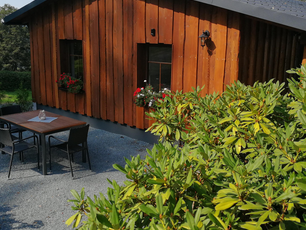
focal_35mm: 39
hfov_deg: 47.7
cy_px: 97
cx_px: 132
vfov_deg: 36.7
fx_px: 345
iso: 50
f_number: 2.2
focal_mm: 3.95
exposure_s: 1/870
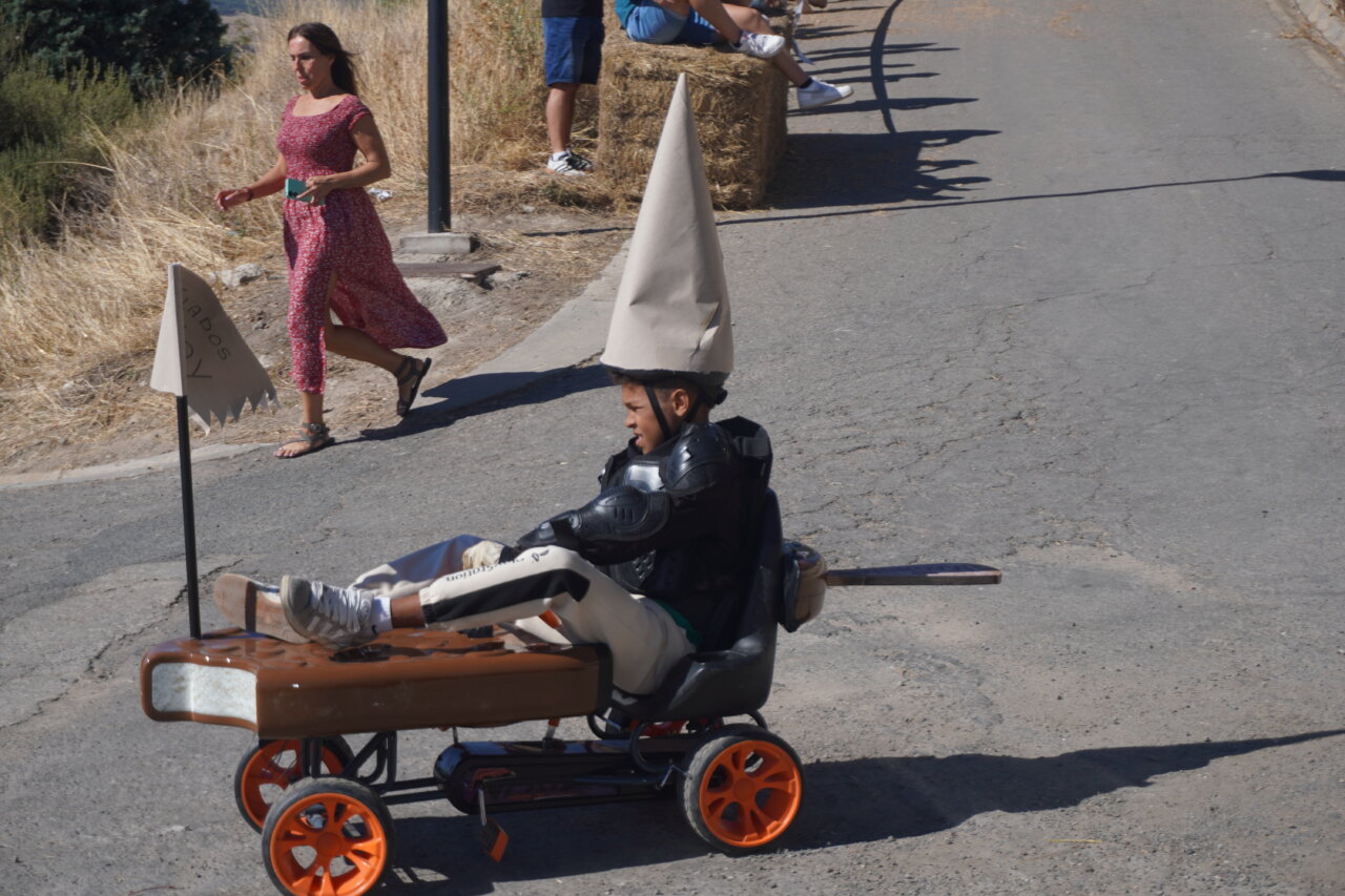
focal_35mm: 75
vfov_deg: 18.2
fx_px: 2802
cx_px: 672
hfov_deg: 27.0
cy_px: 448
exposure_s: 1/800
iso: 100
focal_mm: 50
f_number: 5.6
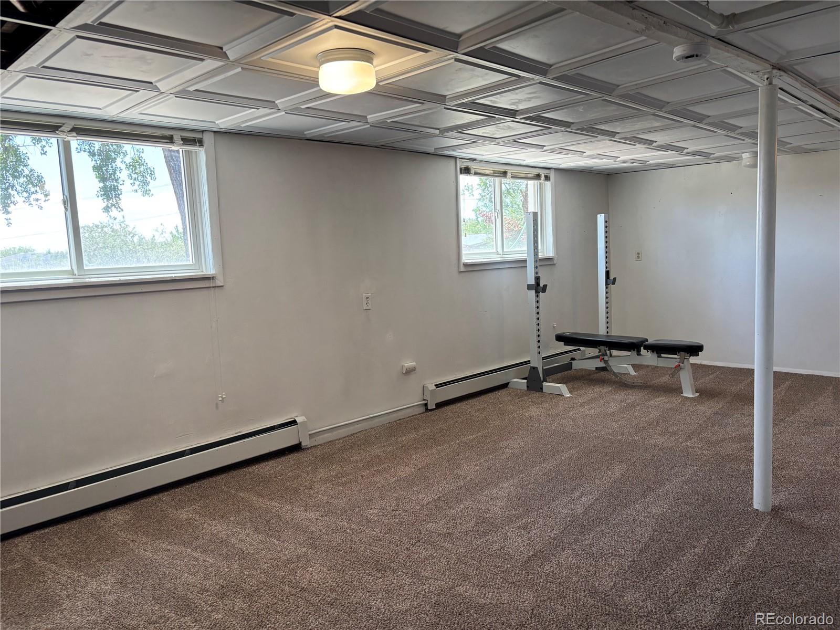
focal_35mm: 26
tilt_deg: -5.6
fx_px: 631
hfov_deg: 67.3
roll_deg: +2.7
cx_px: 420
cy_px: 315
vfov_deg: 53.1
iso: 100
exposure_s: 1/120
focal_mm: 5.96
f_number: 1.6
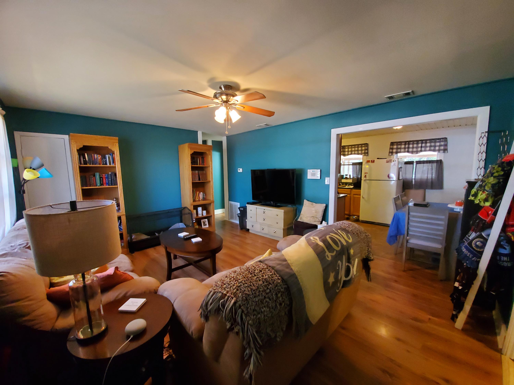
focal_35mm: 13
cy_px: 192
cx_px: 257
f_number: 2.2
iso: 500
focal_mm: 1.8
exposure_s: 1/29
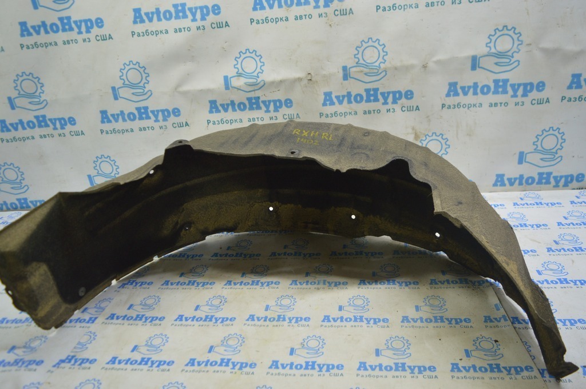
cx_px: 293
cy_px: 194
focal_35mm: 27
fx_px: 439
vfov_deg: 47.9
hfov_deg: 67.4
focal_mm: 18
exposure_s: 1/40
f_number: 3.5
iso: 400
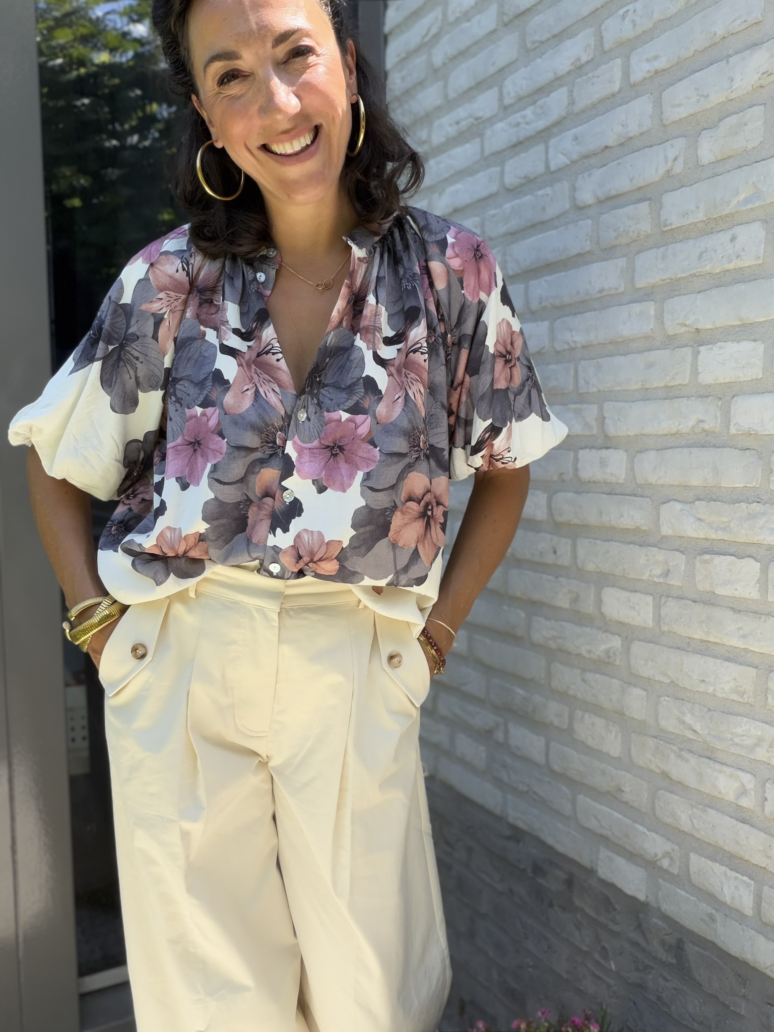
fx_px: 894
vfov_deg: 60.0
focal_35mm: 30
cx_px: 387
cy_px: 516
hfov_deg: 46.8
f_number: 1.9
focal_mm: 2.71
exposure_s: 1/397
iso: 25
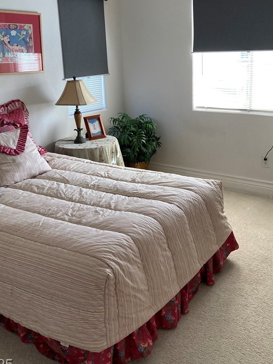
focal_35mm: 39
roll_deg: +1.0
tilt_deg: -7.0
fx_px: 410
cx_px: 136
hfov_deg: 36.8
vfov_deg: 47.2
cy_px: 125
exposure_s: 1/120
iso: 80
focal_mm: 3.99
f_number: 1.8
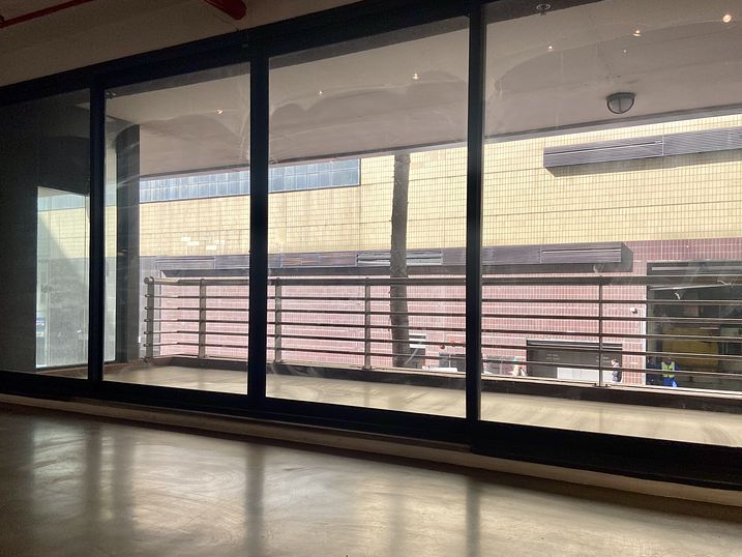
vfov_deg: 48.2
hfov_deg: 61.6
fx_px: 622
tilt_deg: -1.3
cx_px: 381
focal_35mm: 29
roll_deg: -1.0
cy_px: 302
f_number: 1.8
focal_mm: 4.25
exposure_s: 1/654
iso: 32
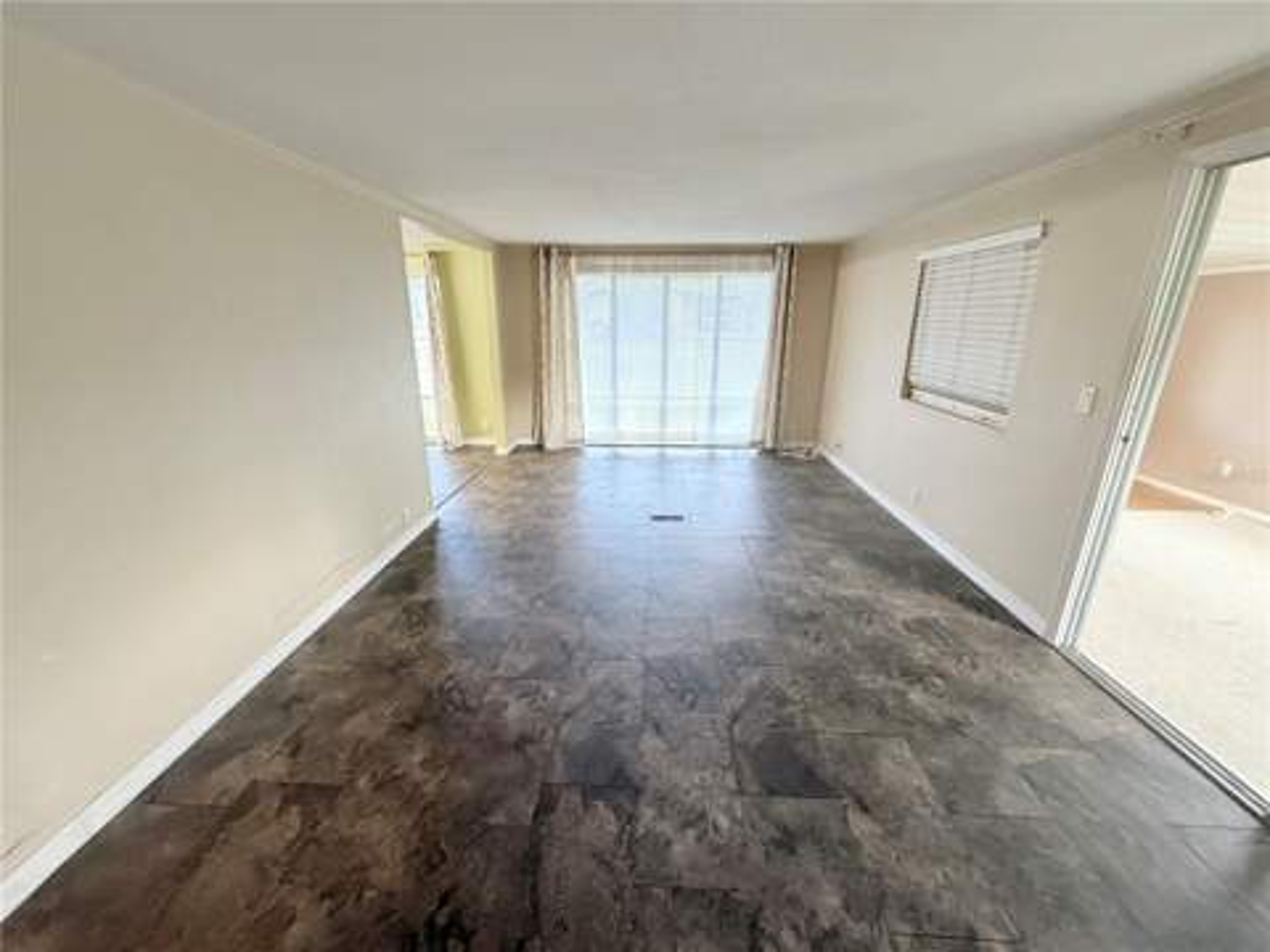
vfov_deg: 85.7
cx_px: 635
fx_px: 514
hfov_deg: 102.1
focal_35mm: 14
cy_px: 476
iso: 400
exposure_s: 1/60
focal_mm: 2.22
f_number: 2.2
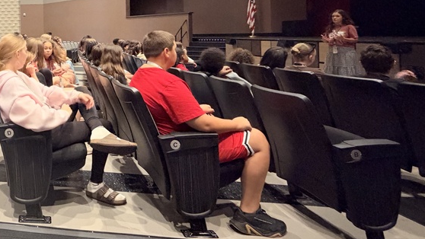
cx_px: 47
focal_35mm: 28
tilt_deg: +0.6
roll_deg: +1.1
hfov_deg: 58.6
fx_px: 316
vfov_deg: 39.2
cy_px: 33
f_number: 2.2
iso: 1000
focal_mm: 2.22
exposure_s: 1/40
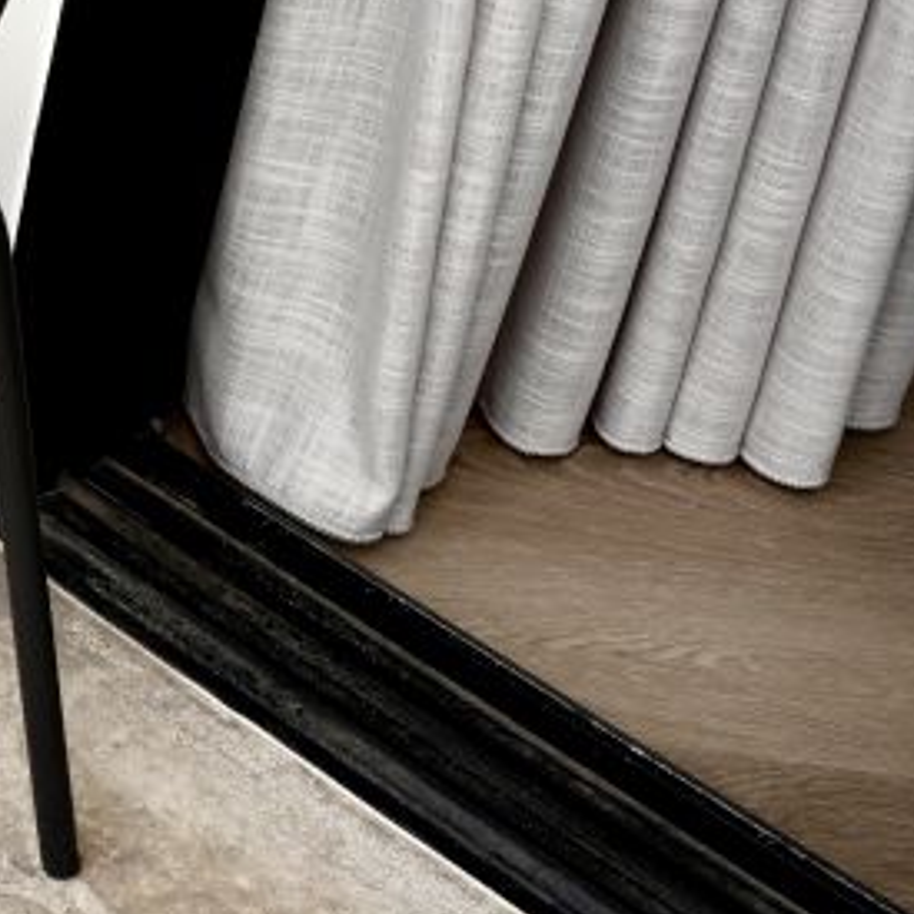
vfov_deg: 18.5
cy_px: -183
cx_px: -1000
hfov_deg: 15.1
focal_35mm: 89
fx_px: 2659
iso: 100
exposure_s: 1/250
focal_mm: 24
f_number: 5
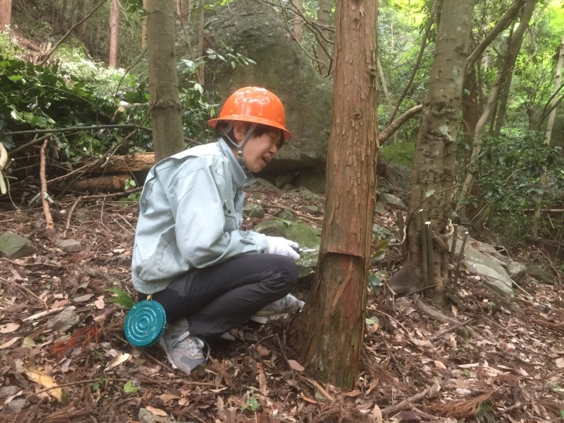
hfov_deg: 61.7
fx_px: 472
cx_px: 282
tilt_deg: +5.8
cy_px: 212
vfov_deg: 48.2
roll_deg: +3.3
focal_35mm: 29
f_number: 2.2
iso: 160
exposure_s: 1/30
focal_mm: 4.15
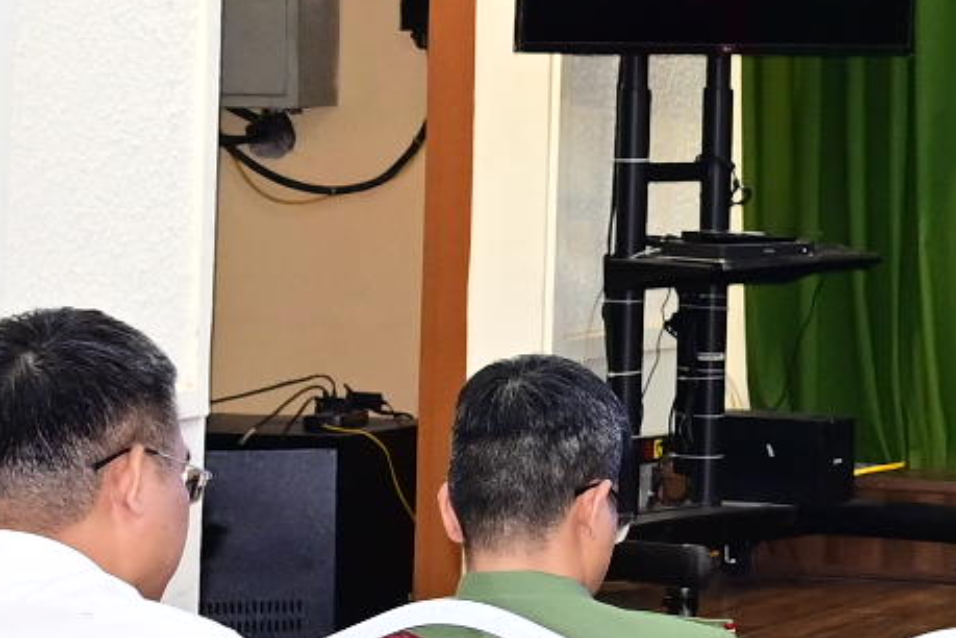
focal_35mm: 191
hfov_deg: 10.0
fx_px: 5072
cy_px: -60
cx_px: 1927
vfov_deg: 7.2
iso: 1600
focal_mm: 29
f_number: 4
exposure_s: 1/100
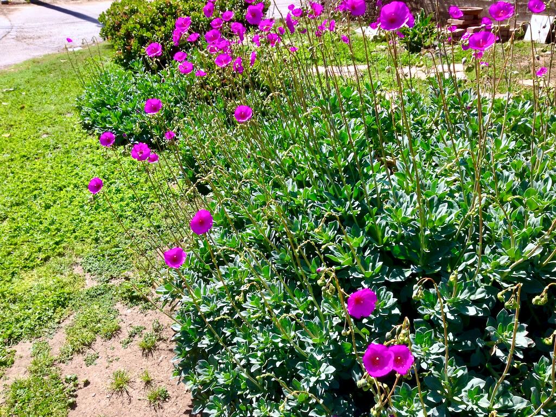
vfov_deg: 42.9
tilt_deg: -28.1
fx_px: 530
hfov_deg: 55.4
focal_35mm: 33
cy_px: 208
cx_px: 278
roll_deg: -2.5
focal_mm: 4.12
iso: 50
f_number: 2.4
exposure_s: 1/653
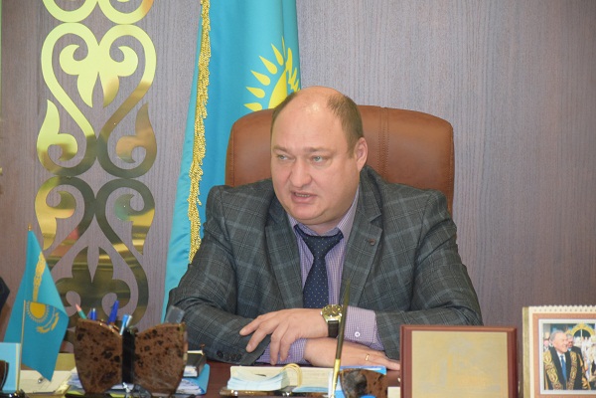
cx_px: 298
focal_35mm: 158
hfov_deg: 13.0
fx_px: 2607
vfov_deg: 8.7
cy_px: 199
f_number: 5.6
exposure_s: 1/60
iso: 2200
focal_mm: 105
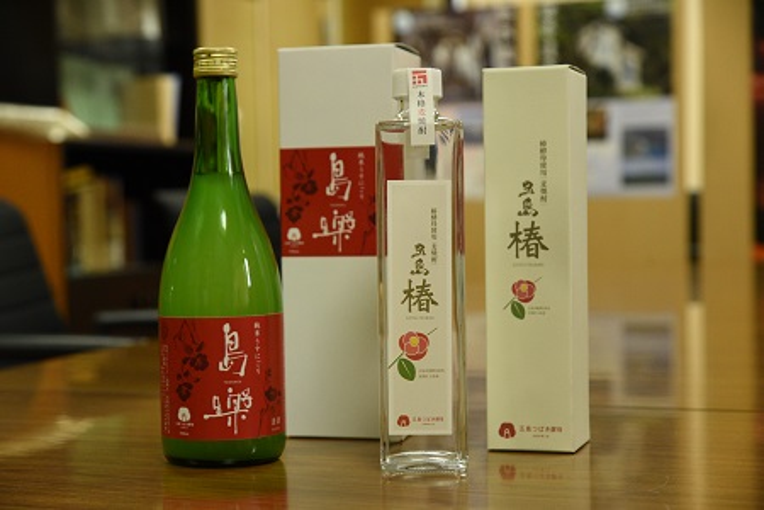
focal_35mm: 70
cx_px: 382
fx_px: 1485
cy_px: 255
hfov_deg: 28.8
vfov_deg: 19.5
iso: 2800
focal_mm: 70
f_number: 5.6
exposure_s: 1/80
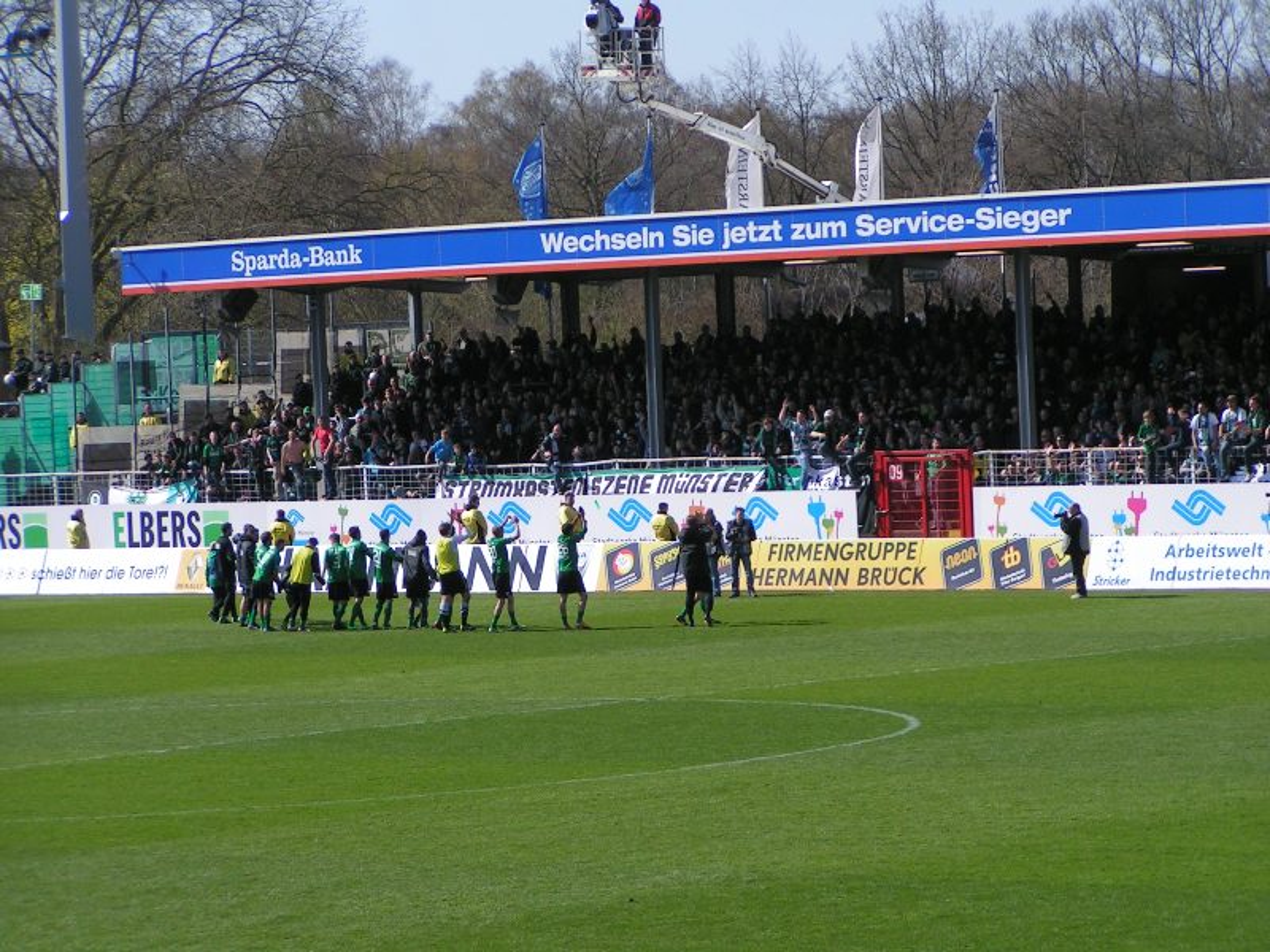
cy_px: 476
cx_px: 635
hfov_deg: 13.2
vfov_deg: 9.9
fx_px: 5503
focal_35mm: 150
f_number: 3.5
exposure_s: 1/800
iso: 50
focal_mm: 22.9
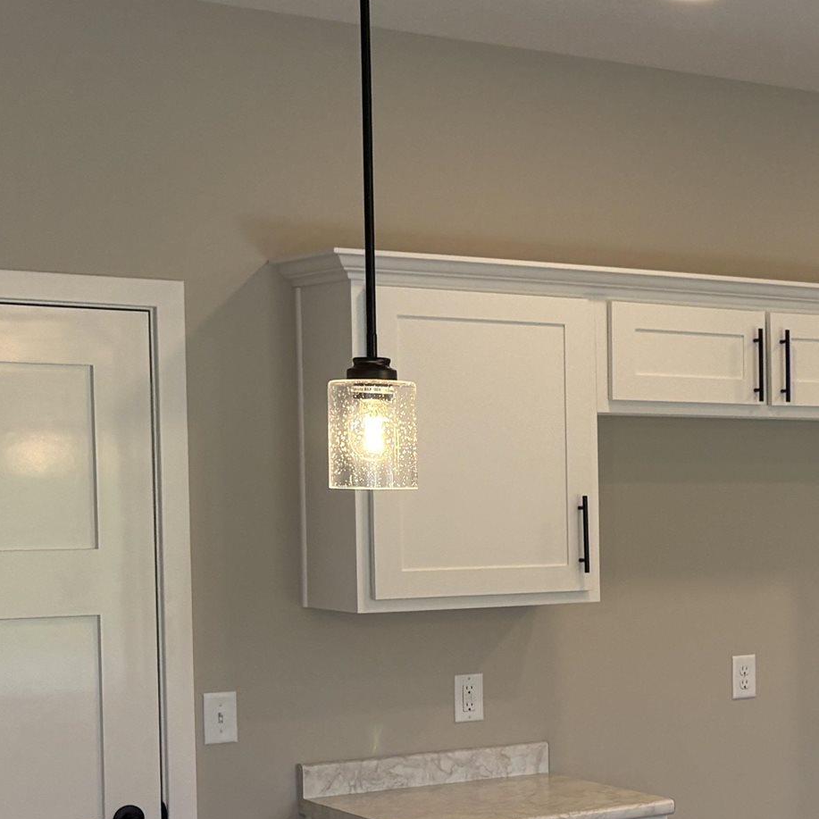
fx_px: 2061
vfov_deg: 22.3
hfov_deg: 20.5
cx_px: 1069
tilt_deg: -2.4
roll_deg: +1.0
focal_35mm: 77
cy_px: 572
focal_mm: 5.96
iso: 80
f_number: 1.6
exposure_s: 1/191
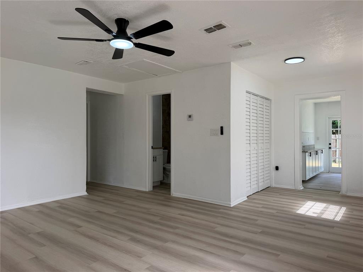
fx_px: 252
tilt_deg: +1.9
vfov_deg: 56.8
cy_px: 136
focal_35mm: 24
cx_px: 182
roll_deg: +0.6
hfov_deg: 71.6
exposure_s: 1/397
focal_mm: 6.76
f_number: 1.78
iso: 80
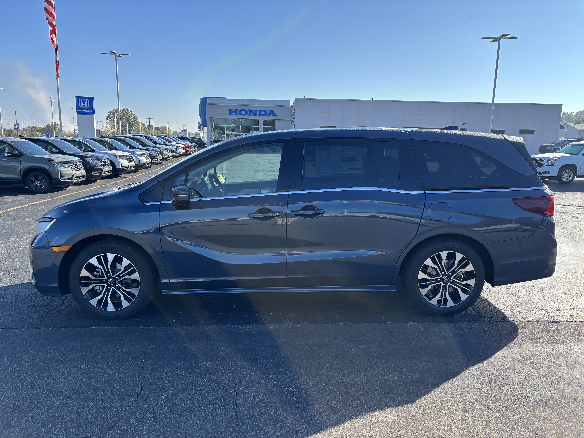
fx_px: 439
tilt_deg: -10.9
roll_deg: -1.9
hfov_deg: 67.3
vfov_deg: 53.1
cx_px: 292
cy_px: 219
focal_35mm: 26
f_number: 1.6
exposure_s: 1/1783
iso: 50
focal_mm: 5.96
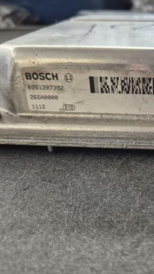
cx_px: 167
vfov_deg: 58.0
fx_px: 247
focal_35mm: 34
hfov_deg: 31.0
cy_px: 139
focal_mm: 5.4
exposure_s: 1/100
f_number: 1.8
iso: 1000
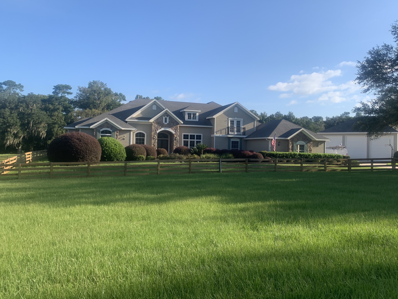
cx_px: 221
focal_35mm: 30
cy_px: 144
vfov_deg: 46.8
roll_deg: -0.5
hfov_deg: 59.8
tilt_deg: +1.0
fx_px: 345
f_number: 1.8
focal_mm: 4.25
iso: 25
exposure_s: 1/1468
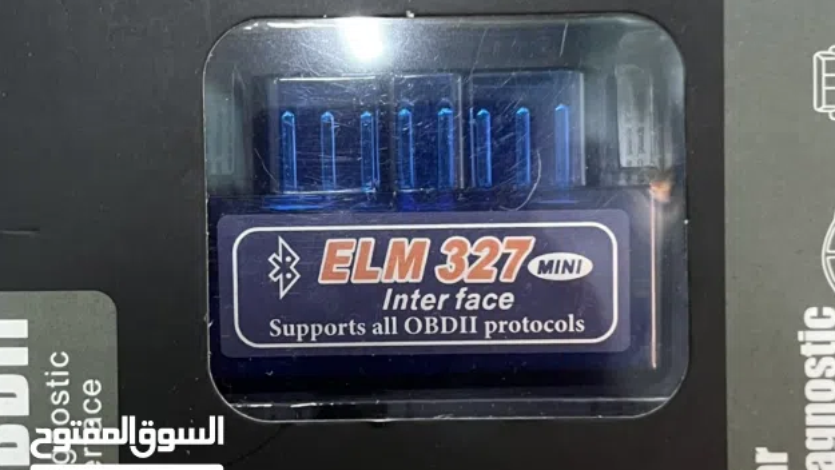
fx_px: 642
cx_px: 425
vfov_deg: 40.2
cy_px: 223
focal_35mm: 29
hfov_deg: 66.0
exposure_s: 1/25
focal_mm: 5.1
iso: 500
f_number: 1.6
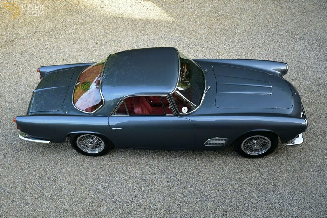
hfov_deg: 53.1
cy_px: 109
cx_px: 164
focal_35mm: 36
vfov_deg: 36.9
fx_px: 327
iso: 200
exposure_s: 1/125
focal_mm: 24
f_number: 3.8
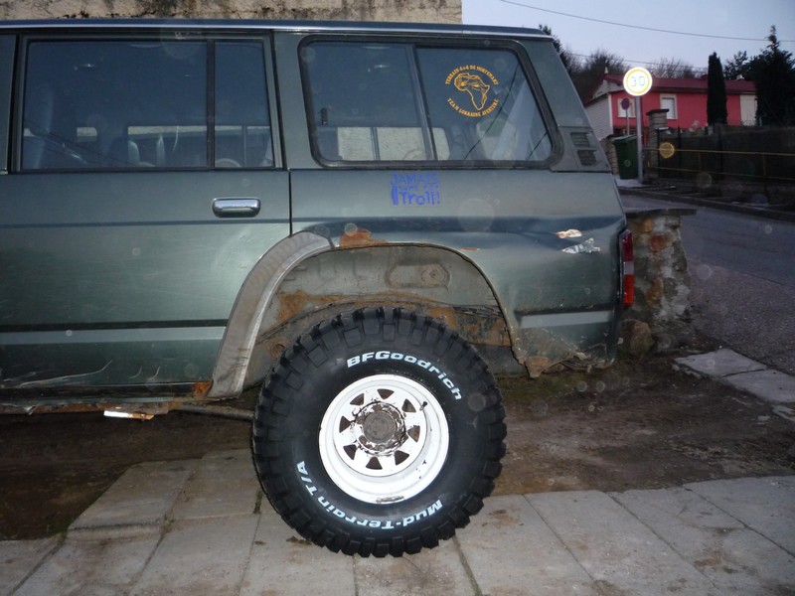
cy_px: 298
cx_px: 398
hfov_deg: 60.0
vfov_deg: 46.8
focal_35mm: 30
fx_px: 689
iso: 250
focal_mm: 5.2
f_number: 3.3
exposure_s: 1/30
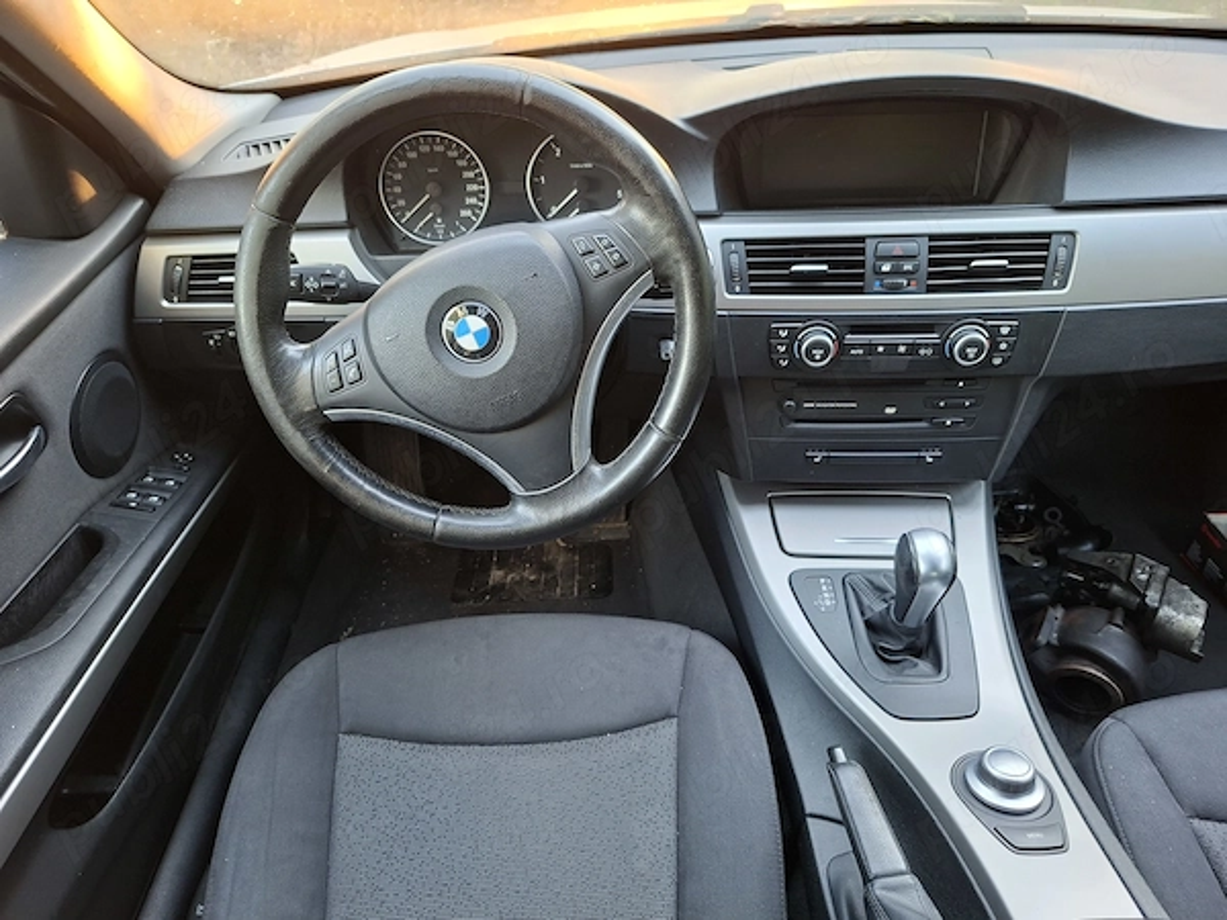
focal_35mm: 23
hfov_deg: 73.9
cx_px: 614
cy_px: 460
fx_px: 815
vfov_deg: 58.9
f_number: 1.8
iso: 400
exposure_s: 1/25
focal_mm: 5.54
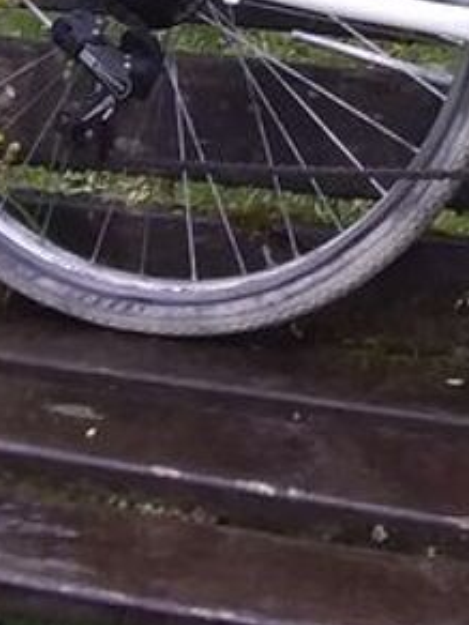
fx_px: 2312
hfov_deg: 10.9
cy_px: -468
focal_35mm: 128
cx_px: 837
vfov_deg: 13.9
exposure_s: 1/33
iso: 100
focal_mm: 2.91
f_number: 1.9
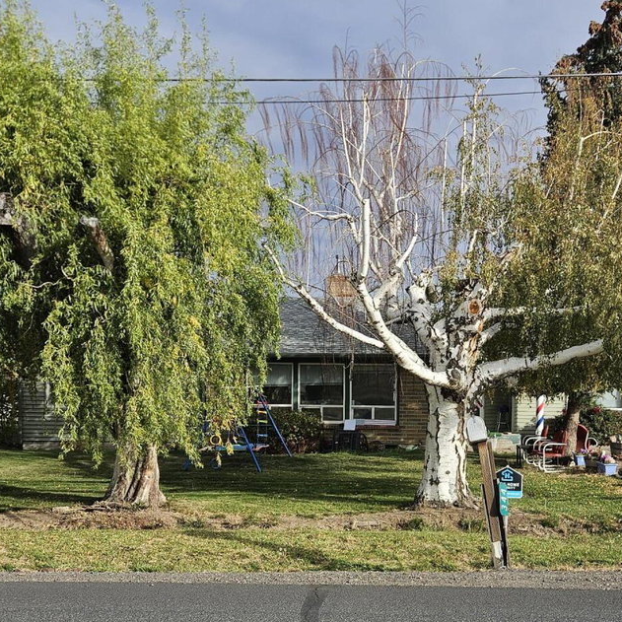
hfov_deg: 38.1
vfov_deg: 37.8
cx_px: 382
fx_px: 894
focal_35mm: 44
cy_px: 428
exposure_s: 1/1358
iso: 25
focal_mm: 5.4
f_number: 1.8
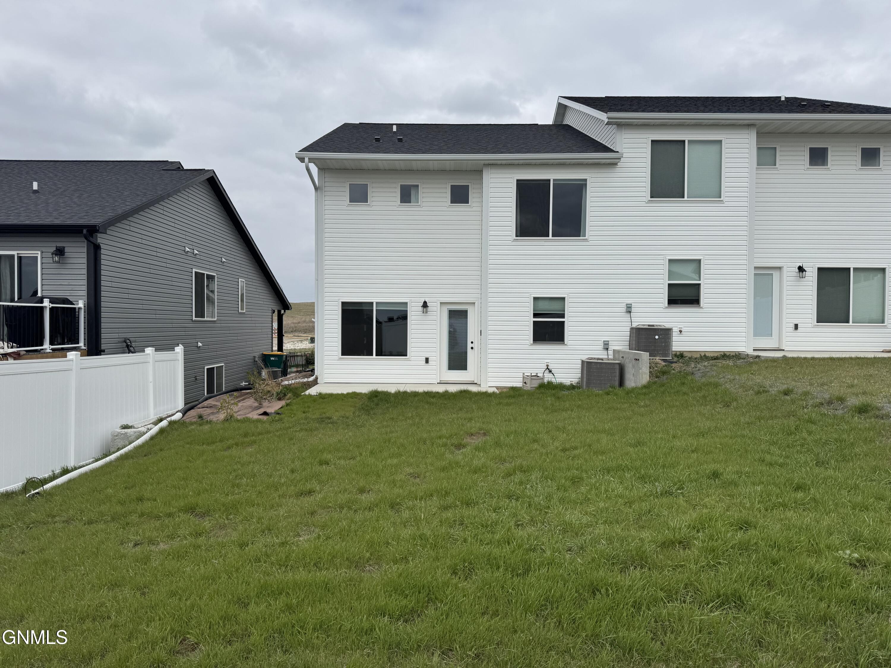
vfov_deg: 56.8
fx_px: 618
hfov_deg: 71.6
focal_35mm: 24
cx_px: 446
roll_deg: +0.0
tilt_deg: -1.5
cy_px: 334
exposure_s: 1/6410
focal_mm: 6.76
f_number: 1.78
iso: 80
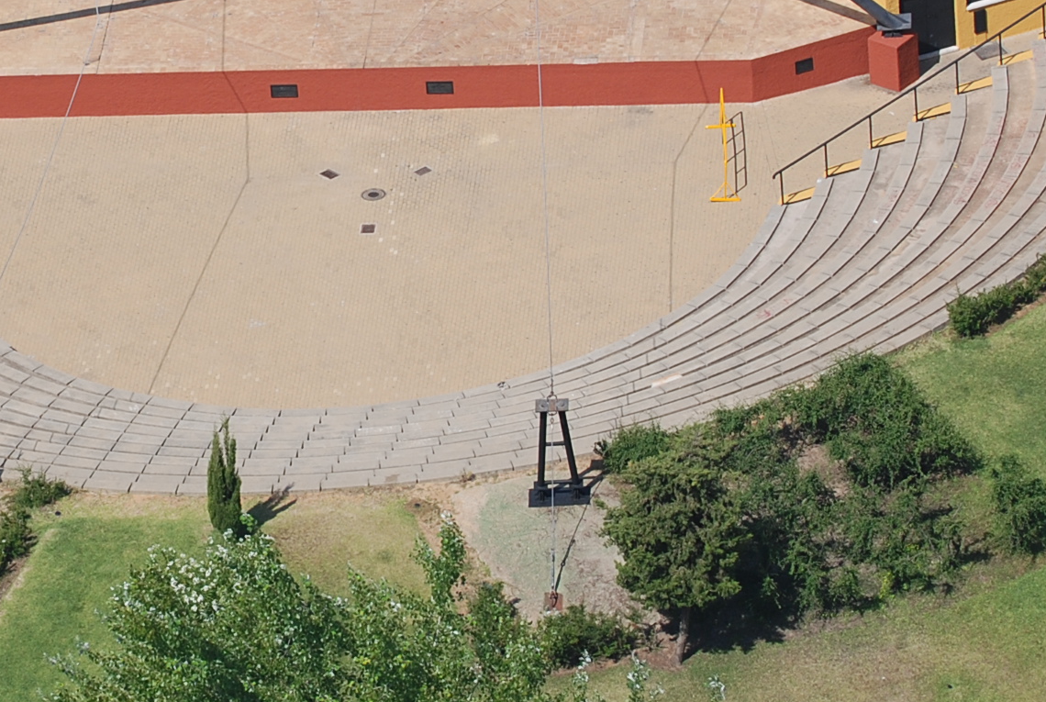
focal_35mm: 343
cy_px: 179
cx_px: 176
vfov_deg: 4.0
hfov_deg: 6.0
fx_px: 9985
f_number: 4
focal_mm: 90
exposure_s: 1/1000
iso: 100
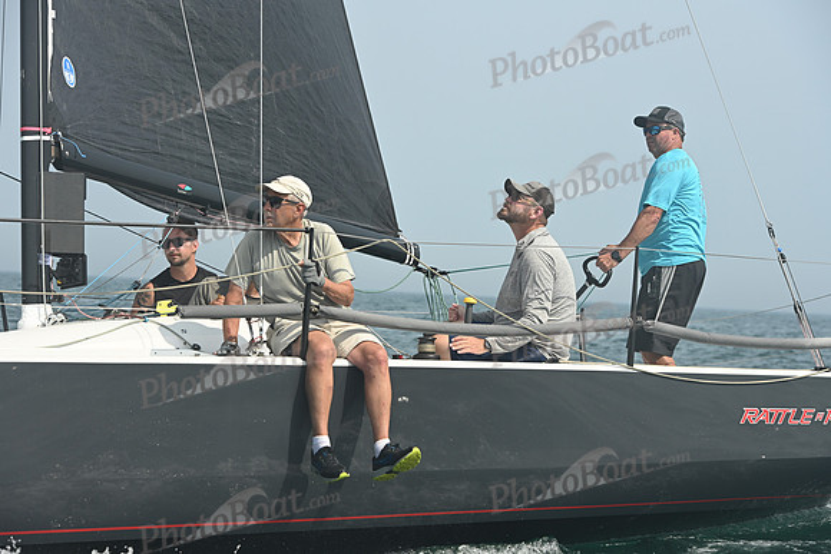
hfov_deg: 17.1
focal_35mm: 120
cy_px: 277
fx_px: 2771
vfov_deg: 11.4
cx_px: 416
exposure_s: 1/1250
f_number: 6.3
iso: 320
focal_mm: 120
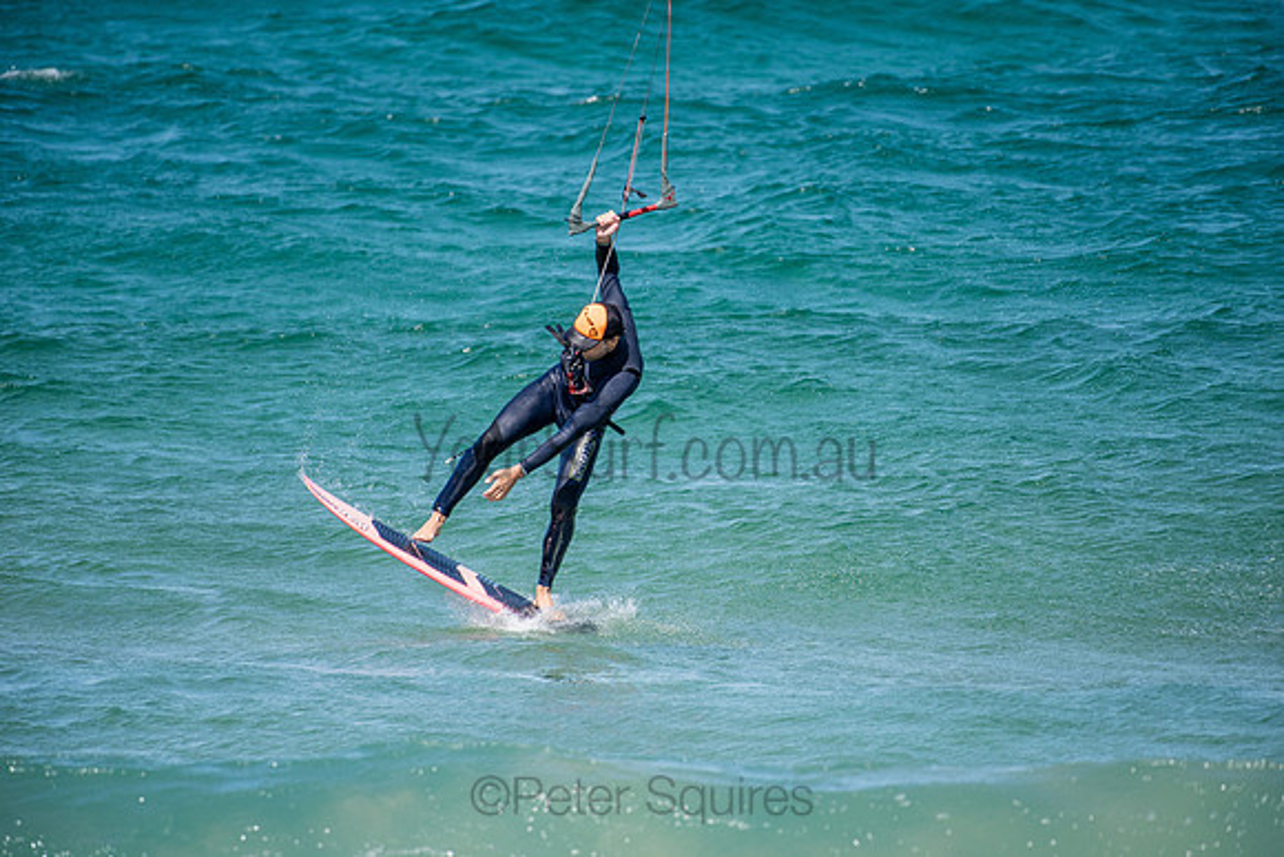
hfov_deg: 4.1
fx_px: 17837
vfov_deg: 2.8
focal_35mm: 500
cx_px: 642
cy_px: 428
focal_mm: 500
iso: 360
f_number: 5.6
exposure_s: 1/2500
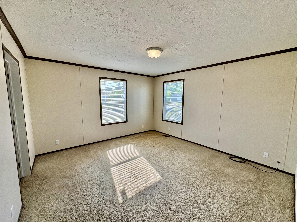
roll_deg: -0.3
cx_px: 148
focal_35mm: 14
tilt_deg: -6.2
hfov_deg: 102.1
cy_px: 111
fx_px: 120
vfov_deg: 85.7
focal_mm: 2.22
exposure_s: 1/287
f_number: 2.2
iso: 64
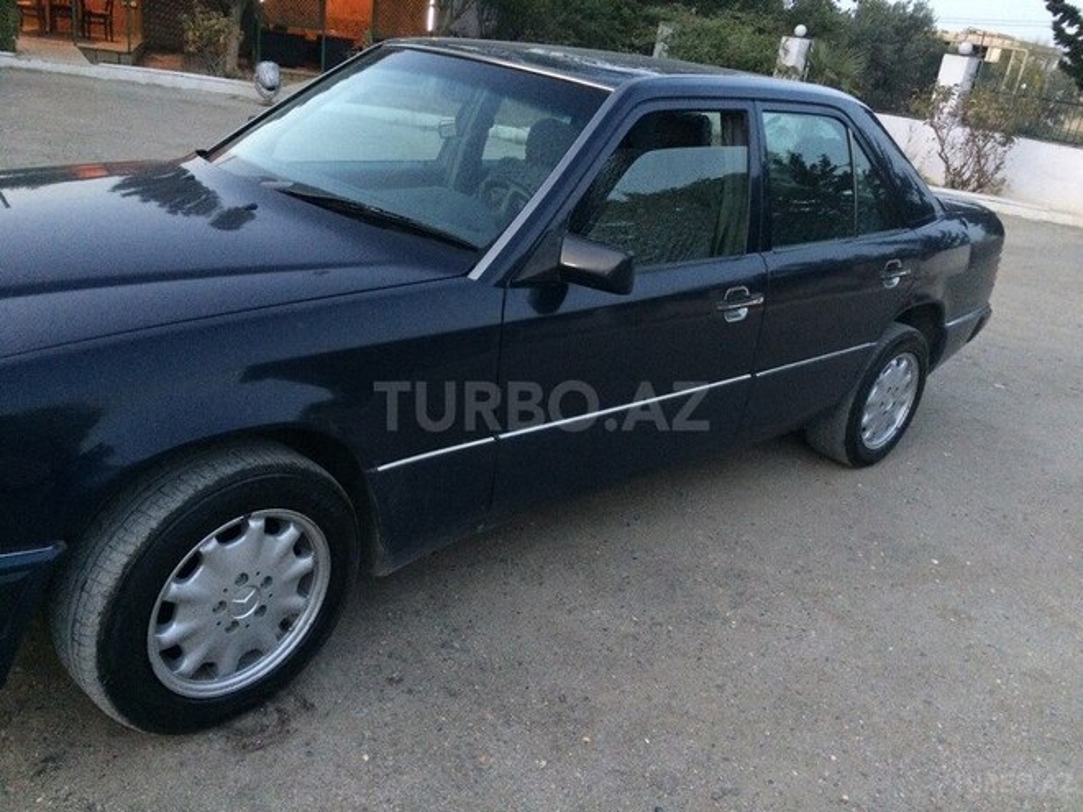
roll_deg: -7.0
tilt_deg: -21.5
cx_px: 542
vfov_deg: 48.2
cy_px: 406
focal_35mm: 29
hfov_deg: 61.7
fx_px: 907
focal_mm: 4.15
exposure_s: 1/25
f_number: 2.2
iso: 250
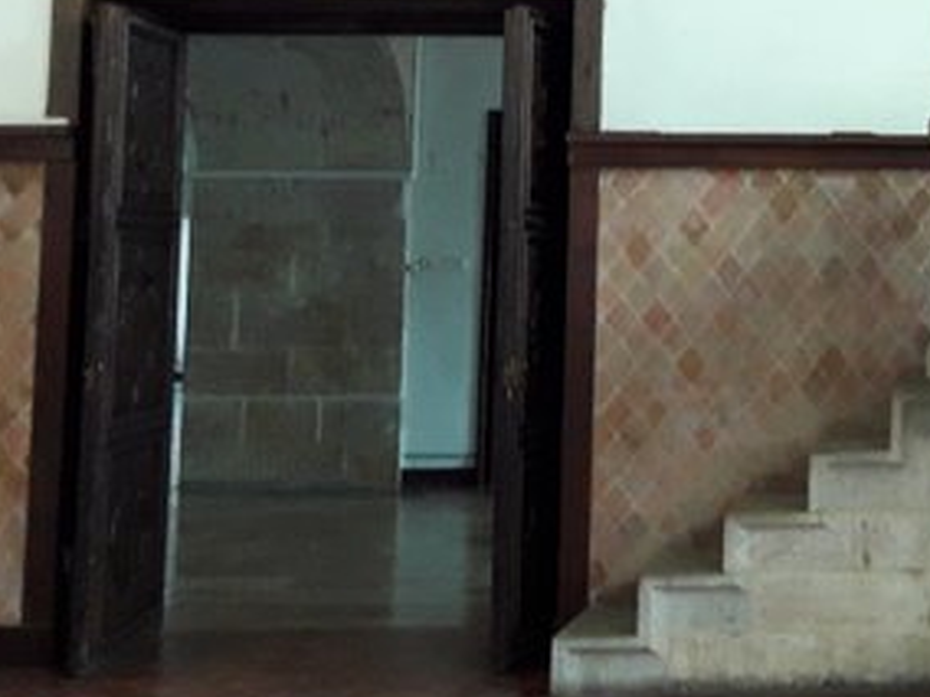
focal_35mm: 71
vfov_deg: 20.4
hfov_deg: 25.2
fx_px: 1907
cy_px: 108
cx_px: 1054
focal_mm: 3.7
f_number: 1.9
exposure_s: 1/33
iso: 160
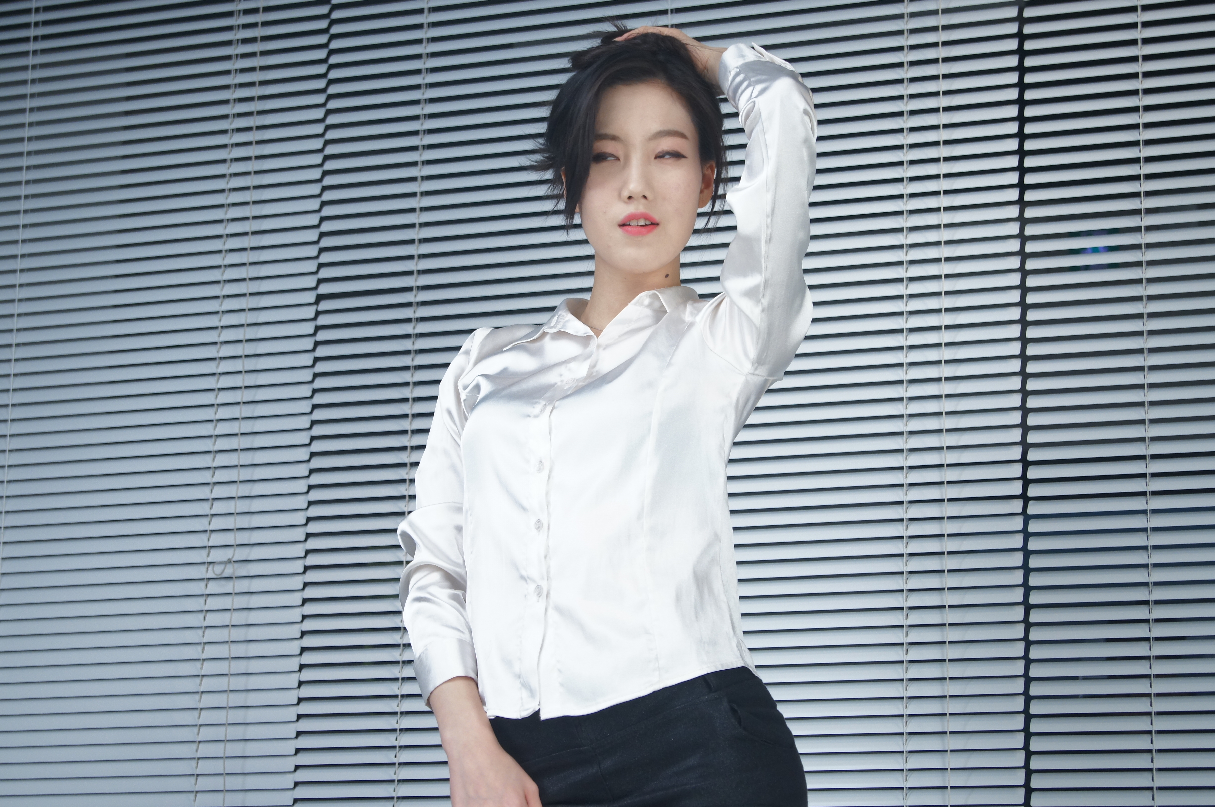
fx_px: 2562
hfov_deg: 26.7
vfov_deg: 17.9
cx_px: 614
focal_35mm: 76
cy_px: 407
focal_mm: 50
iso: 800
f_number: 5.6
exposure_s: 1/125
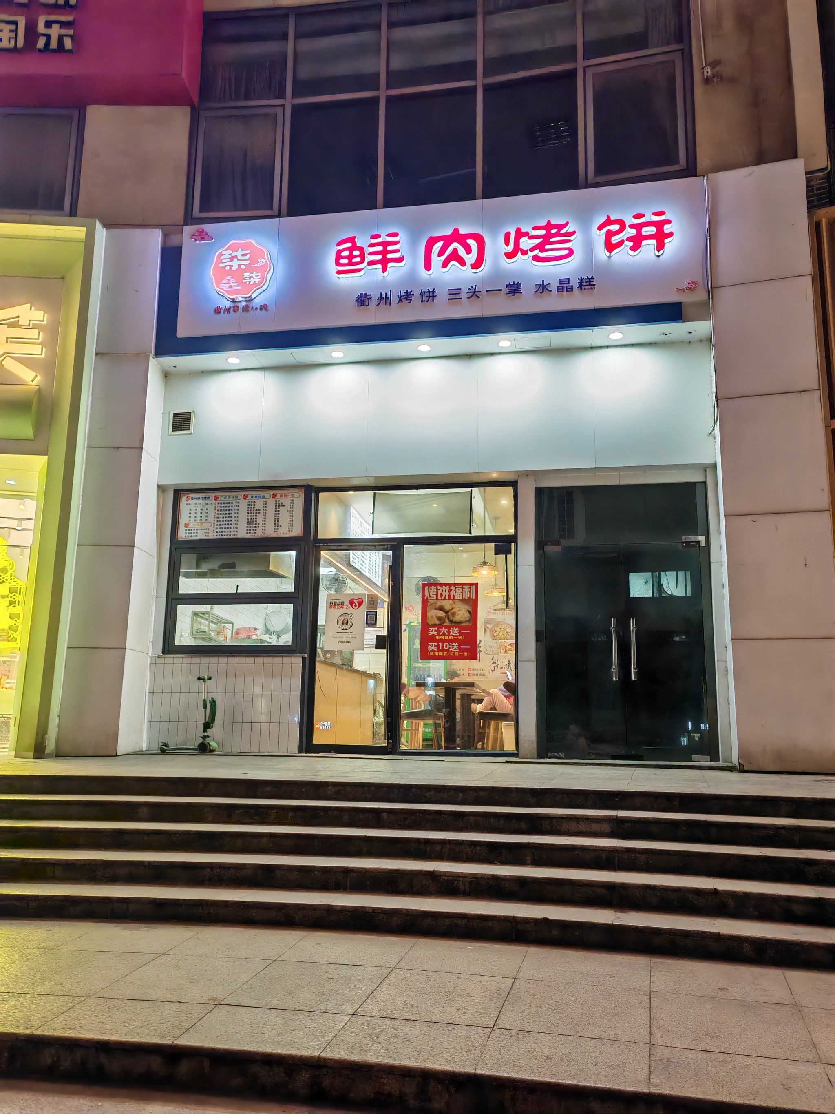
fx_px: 868
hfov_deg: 51.4
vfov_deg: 65.3
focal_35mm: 27
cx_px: 418
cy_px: 557
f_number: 1.95
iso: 400
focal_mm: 5.52
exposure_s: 1/100
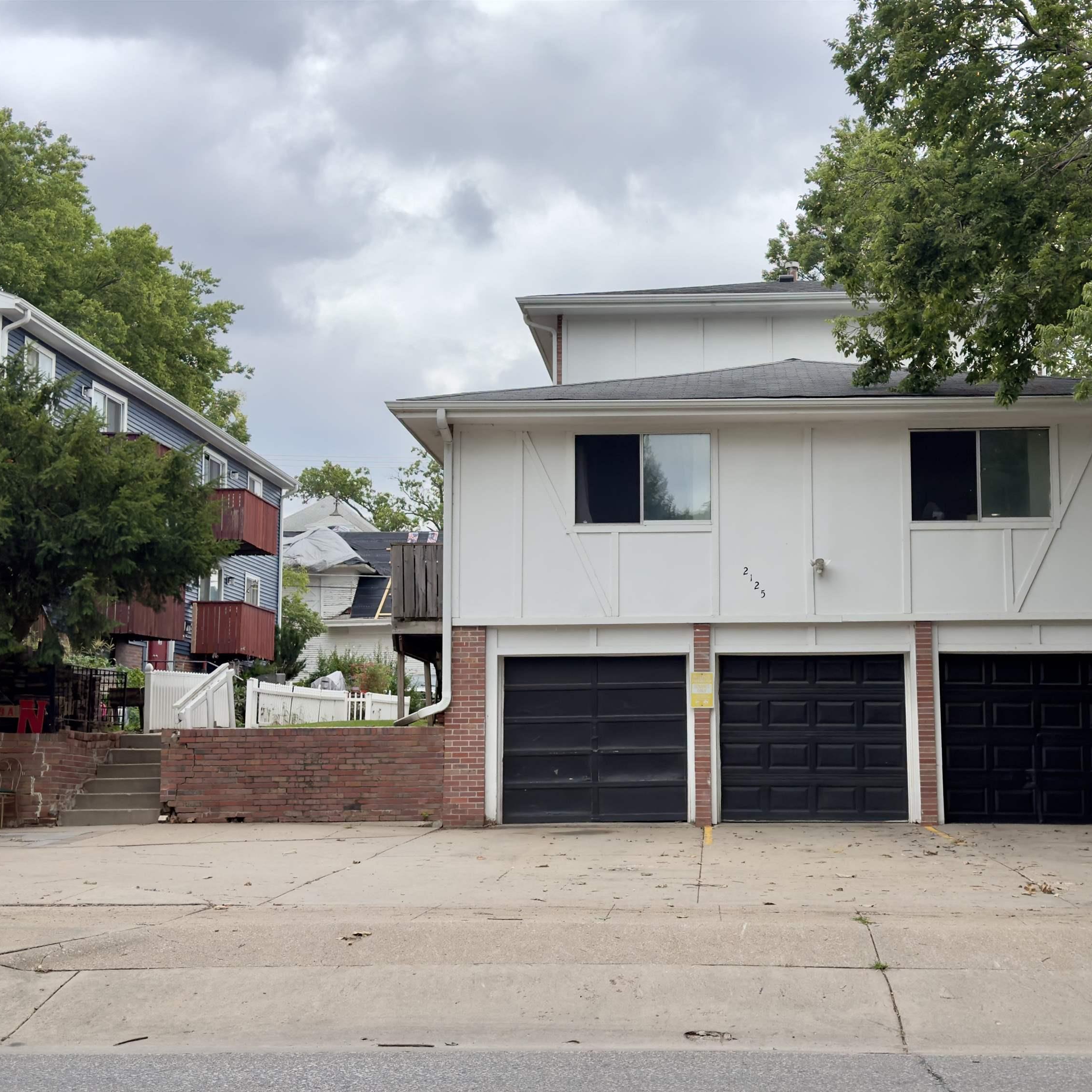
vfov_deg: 34.7
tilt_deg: +6.2
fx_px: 1749
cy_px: 553
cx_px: 674
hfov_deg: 34.5
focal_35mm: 49
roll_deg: +0.5
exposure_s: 1/2445
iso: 80
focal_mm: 6.76
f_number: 1.78
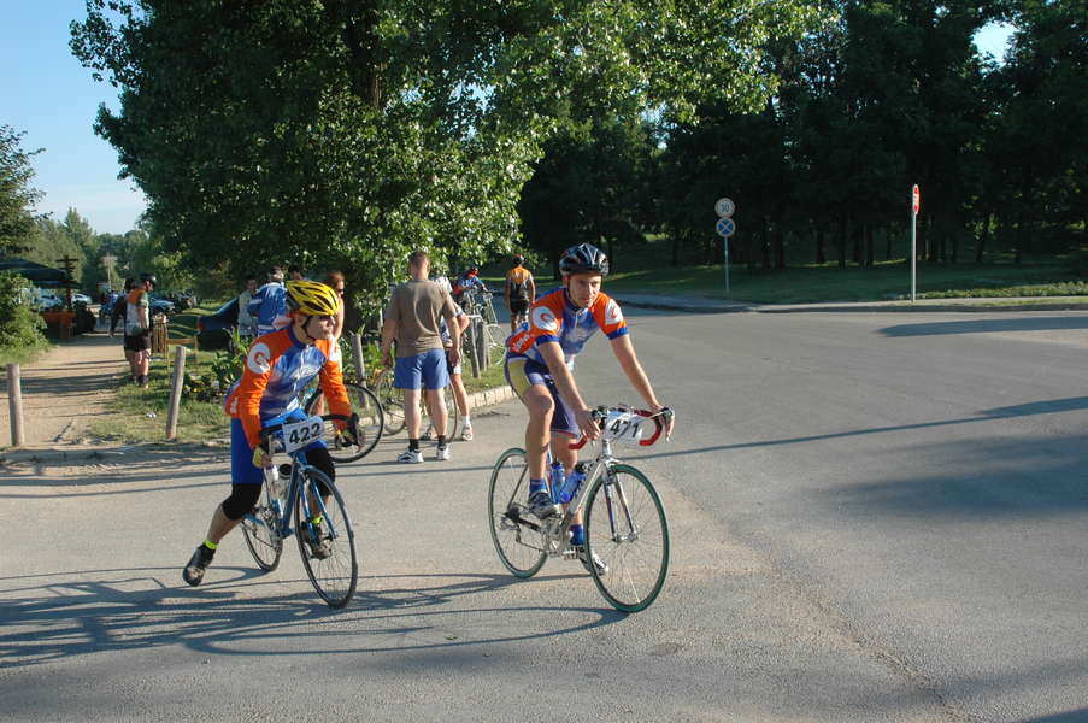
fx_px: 1268
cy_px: 362
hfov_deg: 46.4
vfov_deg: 31.8
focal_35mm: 42
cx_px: 544
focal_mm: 28
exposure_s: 1/250
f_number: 9.5
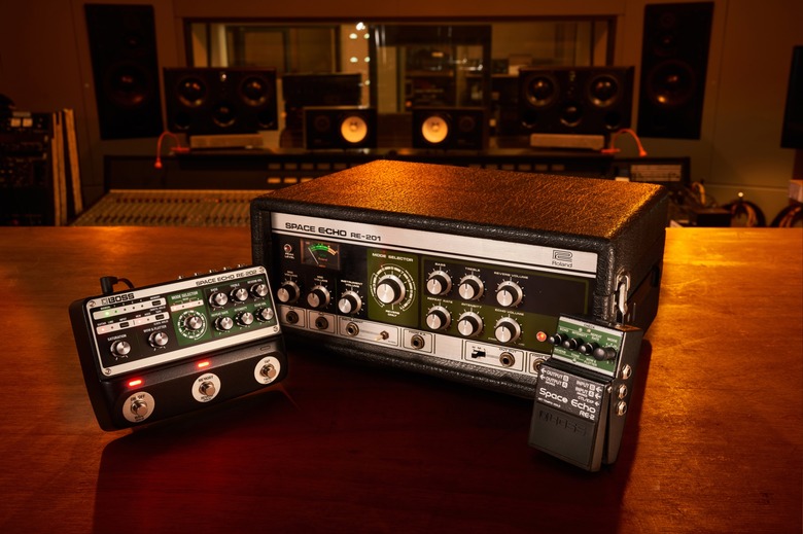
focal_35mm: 35
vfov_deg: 37.8
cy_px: 267
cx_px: 402
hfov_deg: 54.5
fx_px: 780
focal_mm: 35
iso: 250
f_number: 9
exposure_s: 1.3
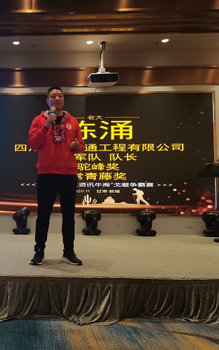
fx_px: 353
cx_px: 19
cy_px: 176
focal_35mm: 37
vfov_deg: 52.7
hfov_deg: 32.6
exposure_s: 1/50
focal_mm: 5.58
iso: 160
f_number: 1.8
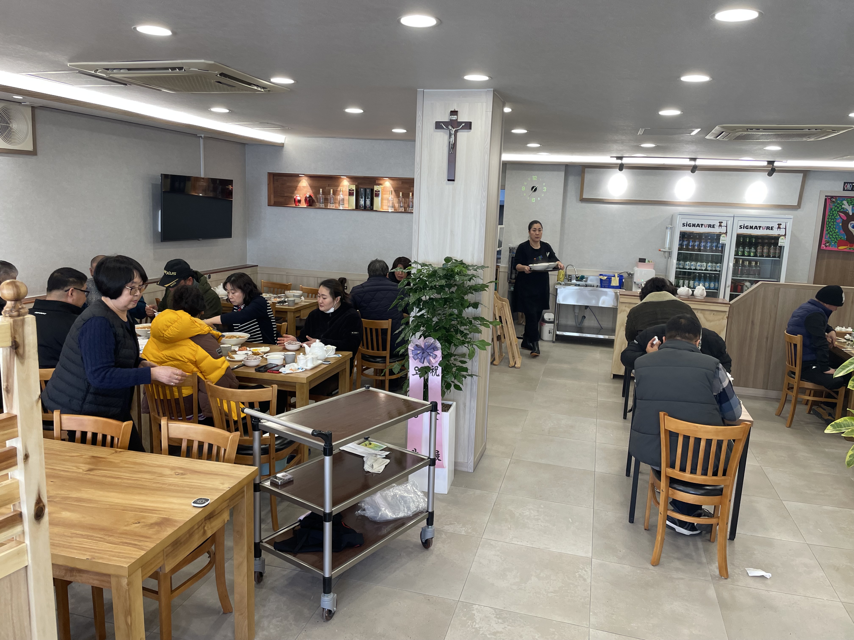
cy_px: 320
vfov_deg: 53.1
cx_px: 427
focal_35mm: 26
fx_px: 641
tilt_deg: -10.4
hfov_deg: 67.3
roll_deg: -1.5
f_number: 1.6
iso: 80
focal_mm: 4.2
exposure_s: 1/120
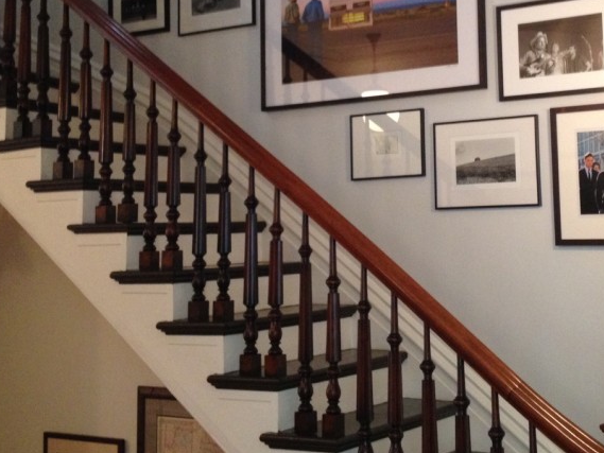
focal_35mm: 63
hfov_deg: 30.5
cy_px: 133
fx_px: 1099
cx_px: 396
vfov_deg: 23.1
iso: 250
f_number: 2.4
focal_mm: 4.28
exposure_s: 1/20
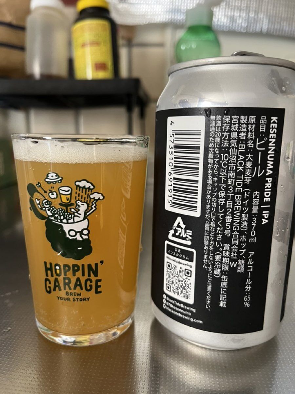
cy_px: 197
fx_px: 295
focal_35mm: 26
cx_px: 148
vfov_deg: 67.3
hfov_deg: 53.1
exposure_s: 1/60
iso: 320
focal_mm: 5.1
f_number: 1.6
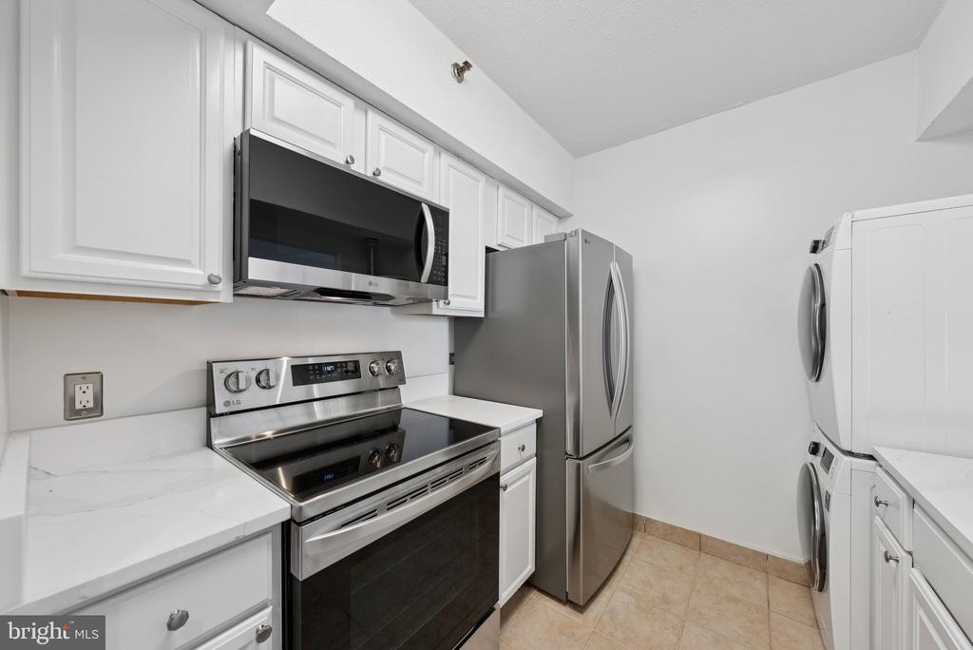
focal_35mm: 13
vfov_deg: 85.5
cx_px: 486
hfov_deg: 108.3
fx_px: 352
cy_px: 325
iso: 640
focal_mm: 13
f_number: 7.1
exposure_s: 1/50
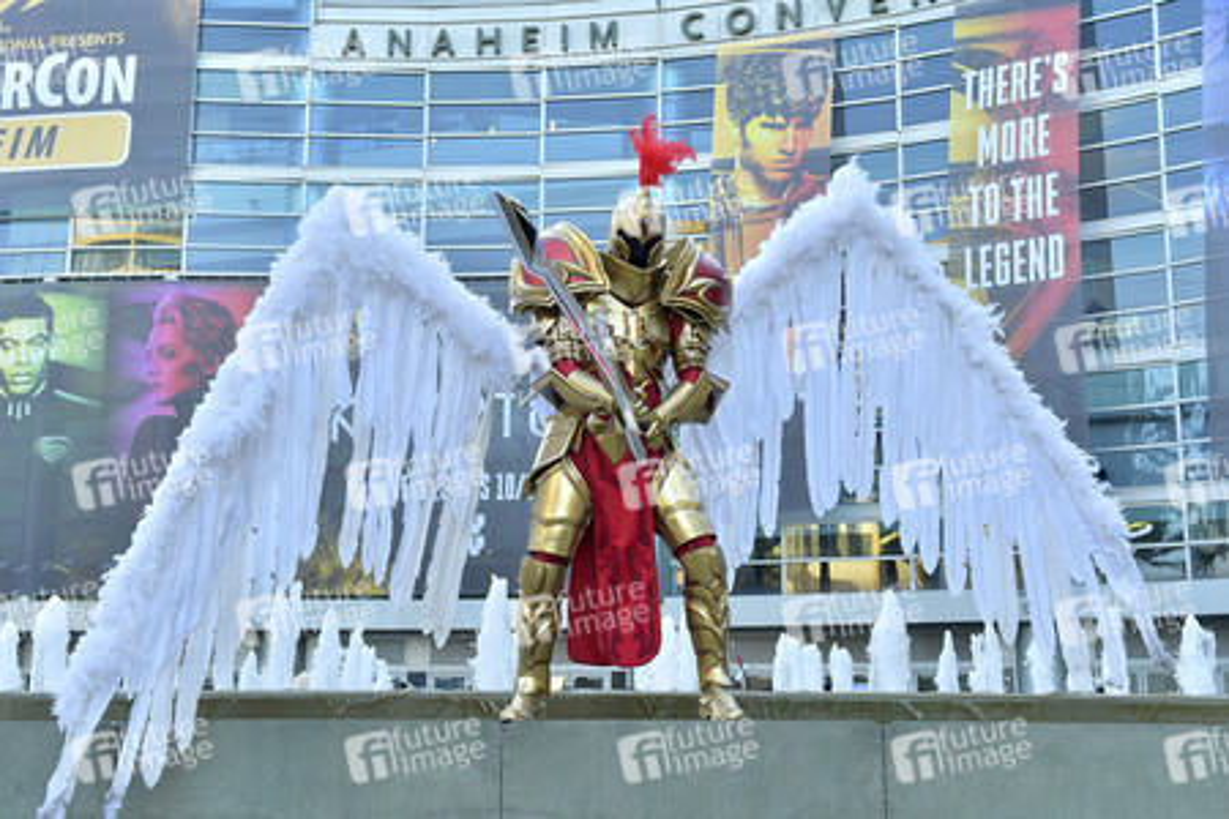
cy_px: 410
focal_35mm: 48
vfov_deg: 28.1
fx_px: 1639
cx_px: 614
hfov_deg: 41.1
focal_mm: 48
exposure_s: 1/250
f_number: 5
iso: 250
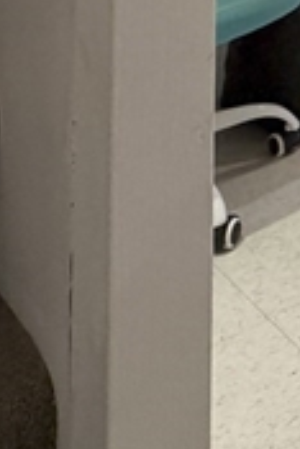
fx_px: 1060
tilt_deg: +1.6
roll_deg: +0.5
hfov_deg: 11.6
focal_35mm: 85
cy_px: -405
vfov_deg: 17.9
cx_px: 821
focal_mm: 2.22
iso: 160
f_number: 2.2
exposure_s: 1/60
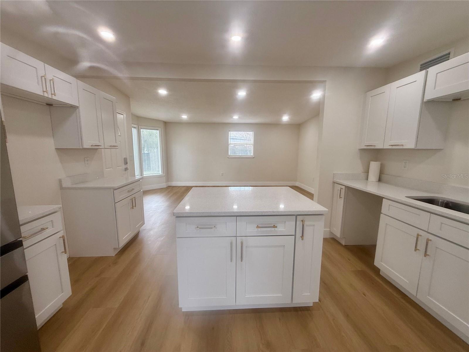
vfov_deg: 85.7
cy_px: 176
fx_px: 190
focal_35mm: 14
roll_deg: +1.2
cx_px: 234
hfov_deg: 102.1
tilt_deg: -7.1
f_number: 2.2
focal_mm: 2.22
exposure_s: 1/120
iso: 64
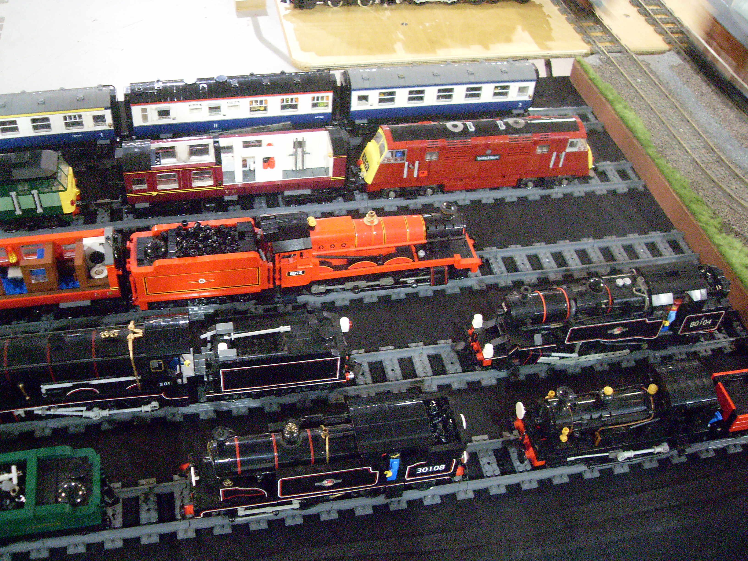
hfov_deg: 50.1
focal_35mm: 37
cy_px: 280
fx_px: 800
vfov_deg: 38.7
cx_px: 374
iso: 200
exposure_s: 1/3
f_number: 2.8
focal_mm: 6.3
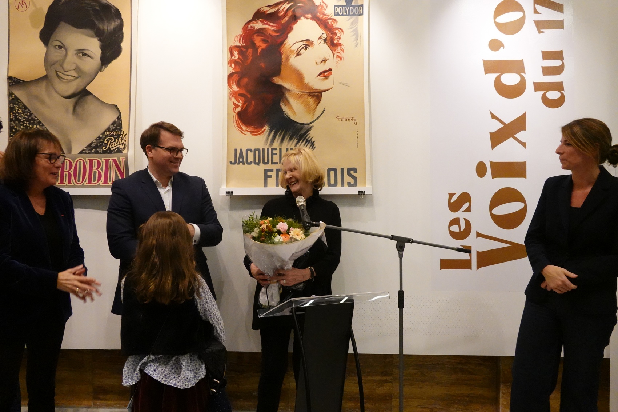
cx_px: 309
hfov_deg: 58.7
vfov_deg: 41.1
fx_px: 549
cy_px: 206
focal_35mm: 32
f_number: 3.5
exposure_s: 1/160
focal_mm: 12.01
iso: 3200
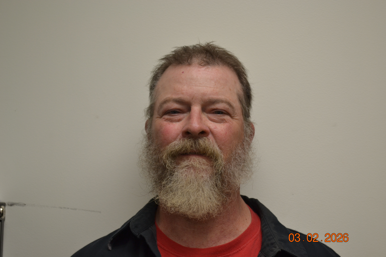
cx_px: 193
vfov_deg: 16.6
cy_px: 128
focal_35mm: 82
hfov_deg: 24.6
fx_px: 885
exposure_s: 1/25
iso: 400
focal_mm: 55
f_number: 5.6
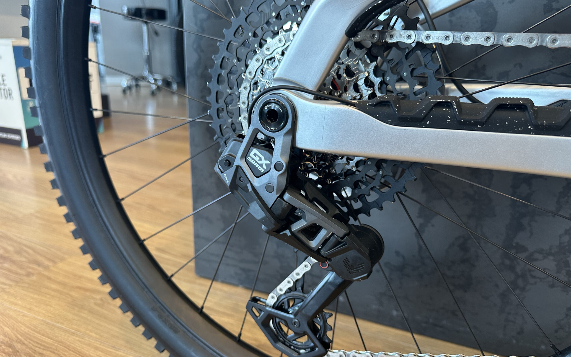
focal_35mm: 26
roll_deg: -1.3
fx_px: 405
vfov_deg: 47.5
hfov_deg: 70.4
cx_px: 282
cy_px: 203
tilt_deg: -20.6
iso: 160
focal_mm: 6.86
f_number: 1.78
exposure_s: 1/100
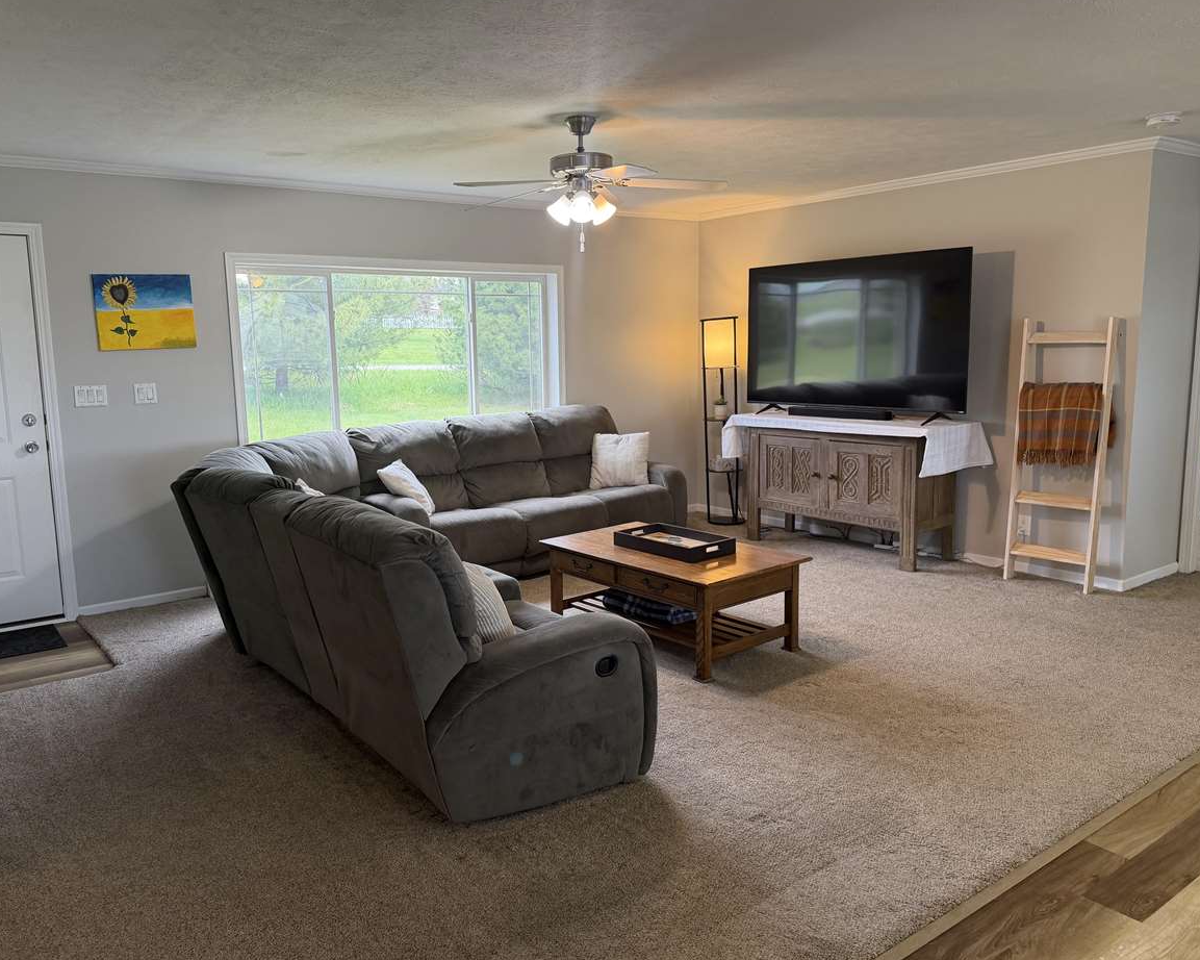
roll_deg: +1.4
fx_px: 923
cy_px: 486
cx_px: 543
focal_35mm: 26
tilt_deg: -8.6
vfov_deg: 54.9
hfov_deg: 65.9
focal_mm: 6.76
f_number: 1.78
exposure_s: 1/60
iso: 160
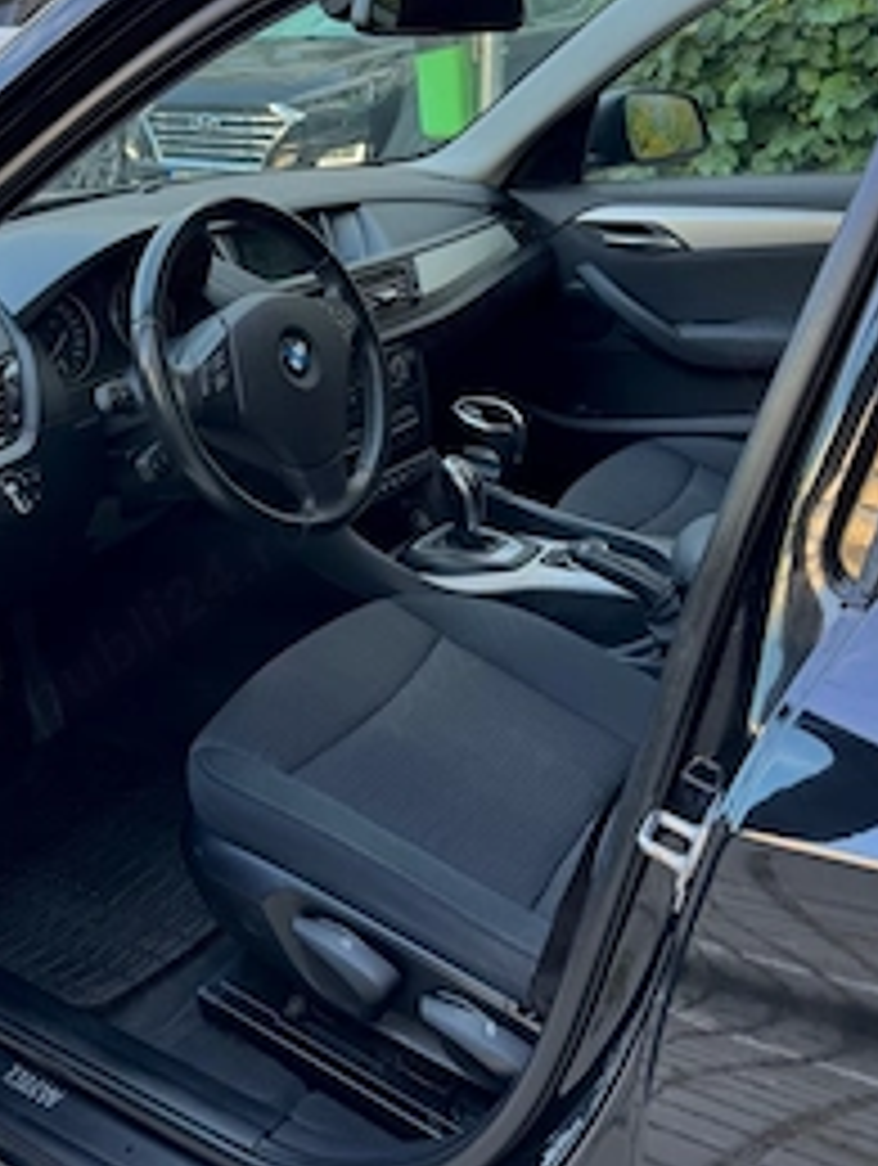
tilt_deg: -13.6
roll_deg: +1.7
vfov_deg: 48.5
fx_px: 1248
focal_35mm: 37
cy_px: 320
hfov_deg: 38.1
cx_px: 257
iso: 100
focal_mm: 6.76
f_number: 1.78
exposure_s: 1/121
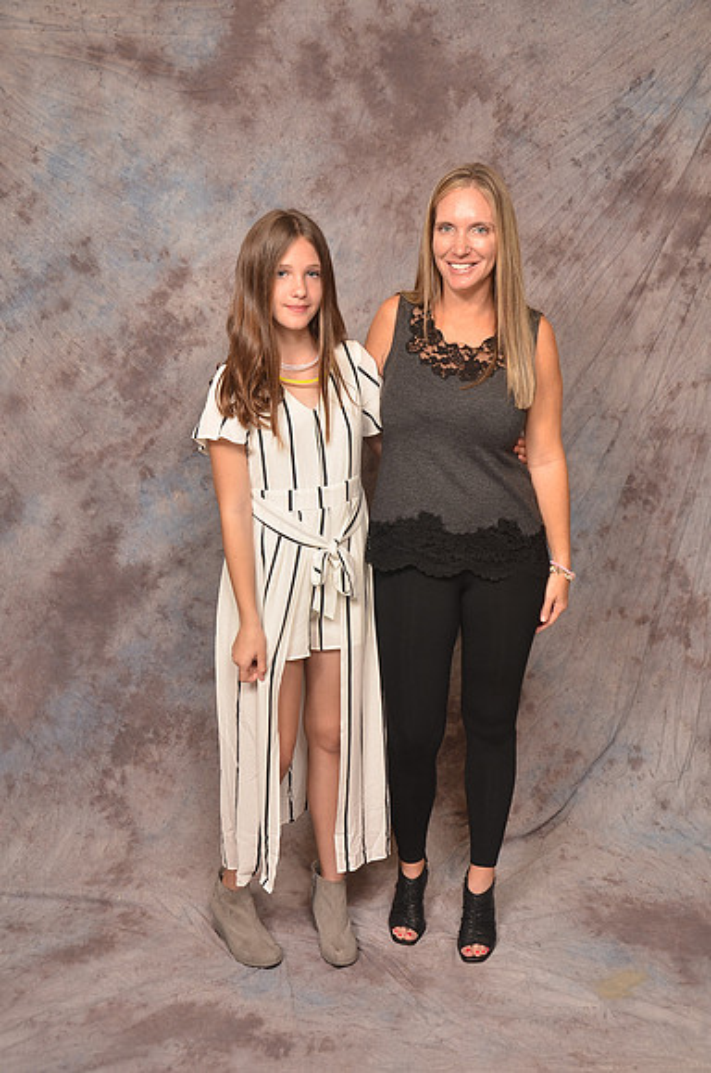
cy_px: 536
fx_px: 1116
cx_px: 356
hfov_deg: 35.3
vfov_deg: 51.4
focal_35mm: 38
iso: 200
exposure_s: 1/60
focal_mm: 25
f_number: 5.6
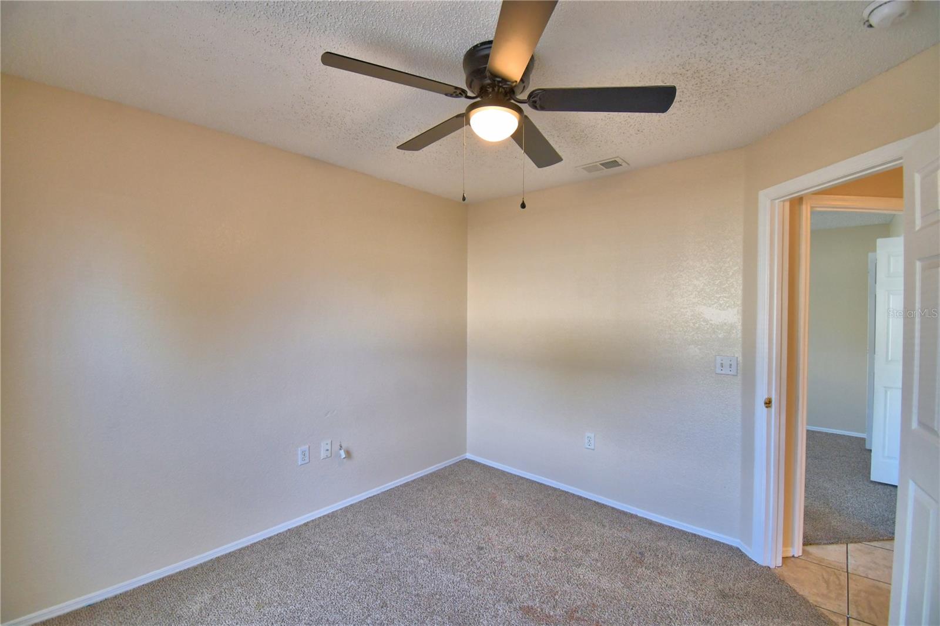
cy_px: 313
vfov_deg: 77.3
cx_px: 470
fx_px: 392
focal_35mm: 15
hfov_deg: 100.4
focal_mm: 10
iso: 400
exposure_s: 1/60
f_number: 4.5
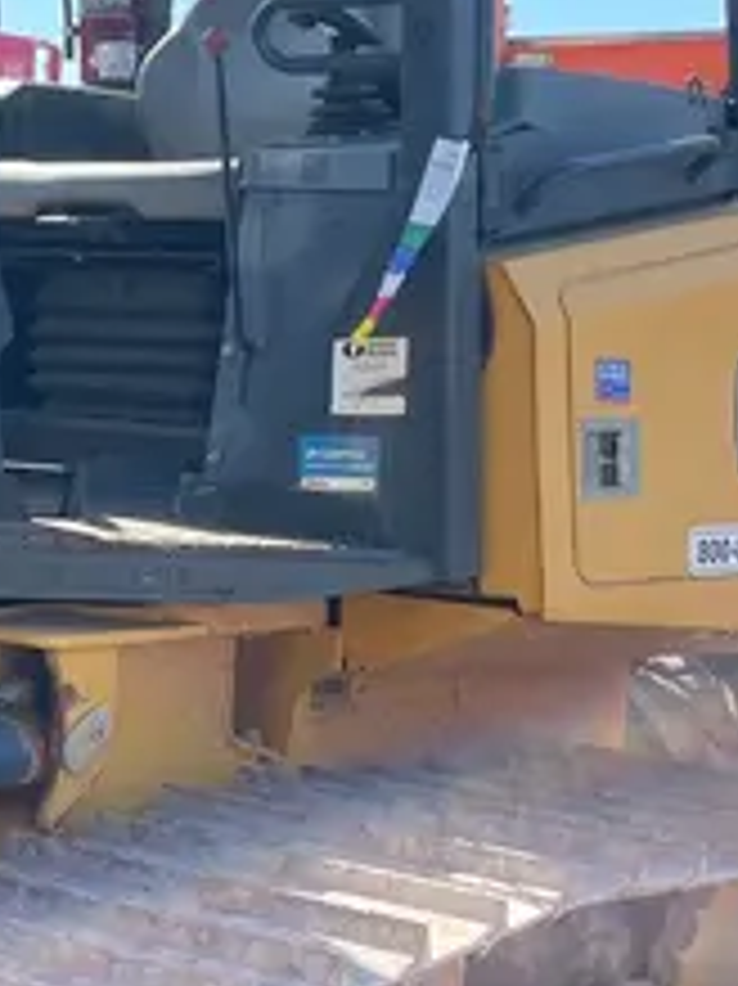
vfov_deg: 22.3
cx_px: -202
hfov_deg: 16.1
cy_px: 741
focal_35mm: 87
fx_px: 2475
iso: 50
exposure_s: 1/1366
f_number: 1.6
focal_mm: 4.2
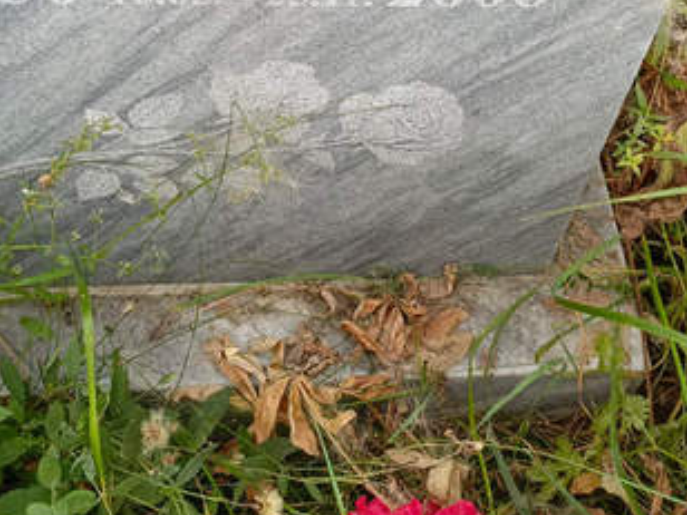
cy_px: 18
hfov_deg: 29.8
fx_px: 1290
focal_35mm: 65
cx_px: 337
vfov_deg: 21.9
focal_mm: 4.76
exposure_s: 1/100
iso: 147
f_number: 1.69
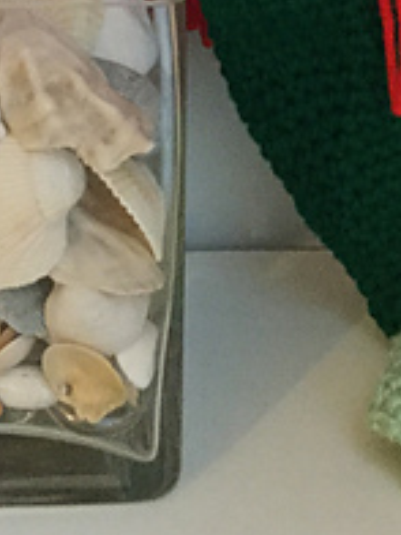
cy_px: -117
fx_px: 1560
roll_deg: -0.5
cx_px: 185
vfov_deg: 18.4
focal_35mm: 101
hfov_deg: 14.6
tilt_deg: -12.9
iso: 400
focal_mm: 3.3
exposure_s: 1/15
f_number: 2.4
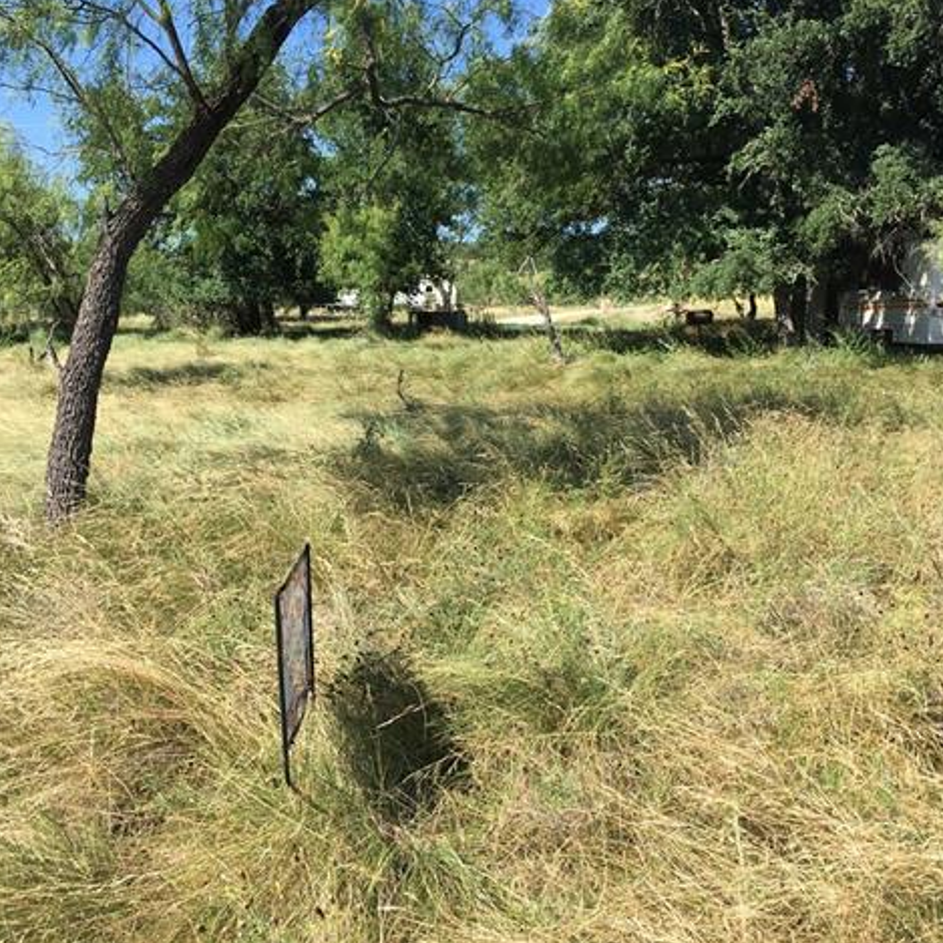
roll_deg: +0.6
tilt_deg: -7.5
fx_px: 1079
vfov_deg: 47.2
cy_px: 466
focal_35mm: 35
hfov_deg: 47.2
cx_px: 432
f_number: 2.2
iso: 25
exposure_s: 1/693
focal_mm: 4.15
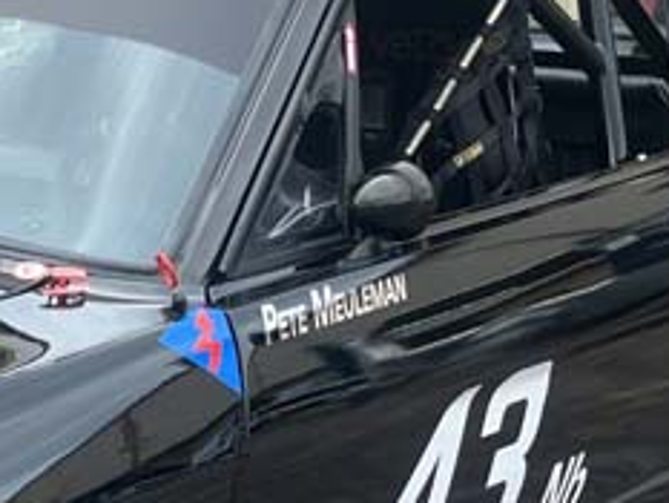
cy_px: 480
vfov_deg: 12.3
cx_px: -240
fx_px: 2301
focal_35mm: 119
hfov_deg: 15.6
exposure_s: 1/214
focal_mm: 5.1
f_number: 1.6
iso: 40
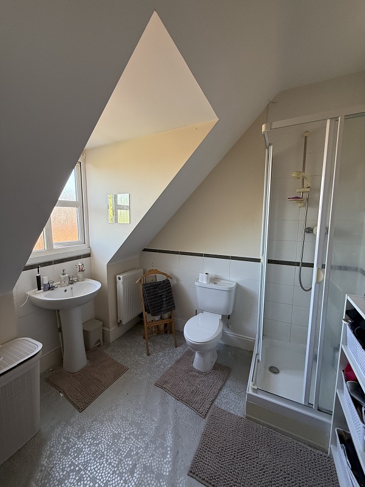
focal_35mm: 14
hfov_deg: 85.7
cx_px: 182
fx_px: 197
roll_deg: -1.4
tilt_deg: -7.4
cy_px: 244
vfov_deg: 102.1
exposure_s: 1/99
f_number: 2.2
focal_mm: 2.22
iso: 200
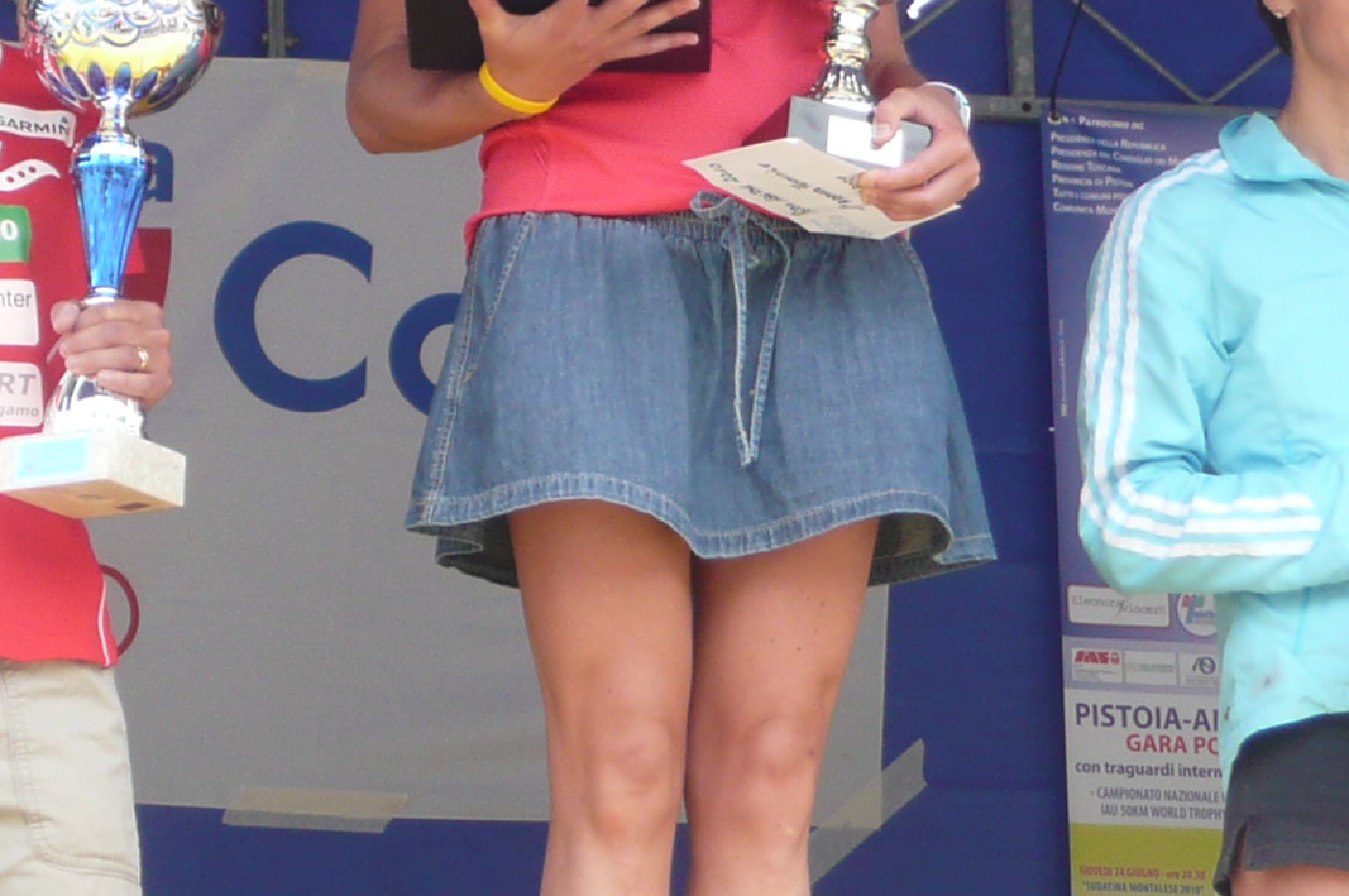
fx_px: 6176
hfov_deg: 12.5
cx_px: 598
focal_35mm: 165
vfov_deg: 8.3
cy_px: 73
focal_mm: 9.5
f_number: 4.4
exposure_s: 1/80
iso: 100
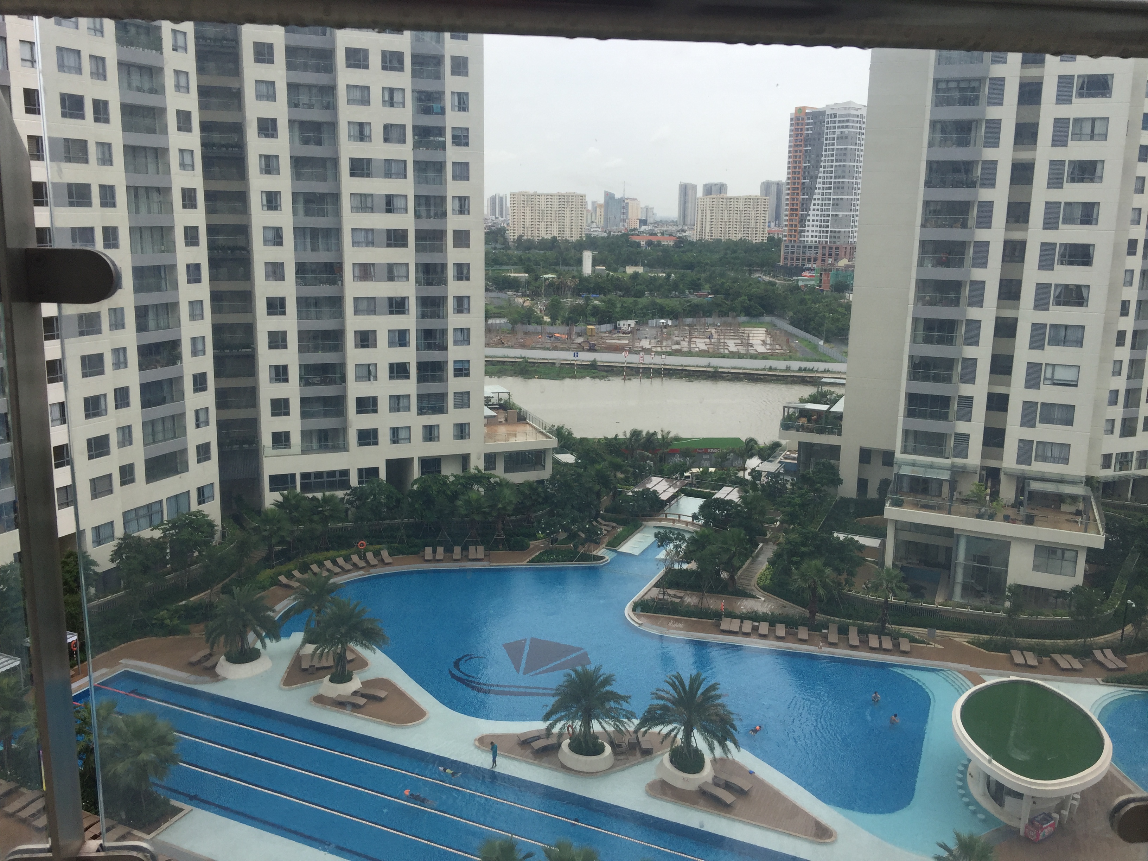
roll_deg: -3.4
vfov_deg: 48.2
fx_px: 962
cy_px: 430
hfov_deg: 61.7
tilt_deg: -8.7
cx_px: 574
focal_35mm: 29
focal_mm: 4.15
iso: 32
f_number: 2.2
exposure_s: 1/791
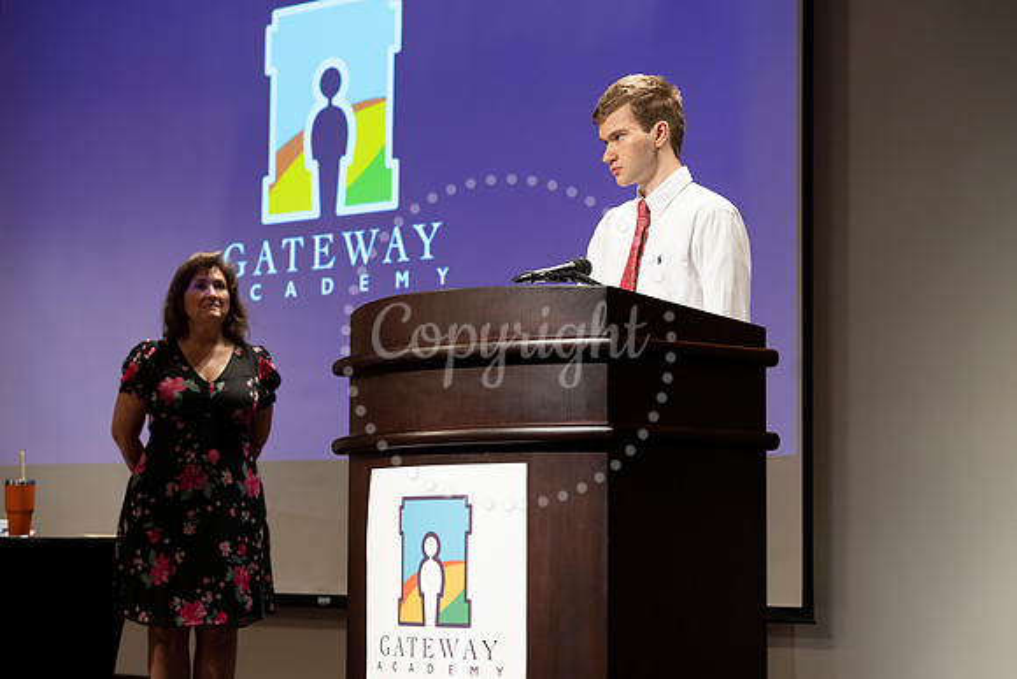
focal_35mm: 79
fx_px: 2235
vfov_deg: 17.3
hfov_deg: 25.6
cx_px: 546
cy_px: 362
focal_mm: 70
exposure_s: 1/80
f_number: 4
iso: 800
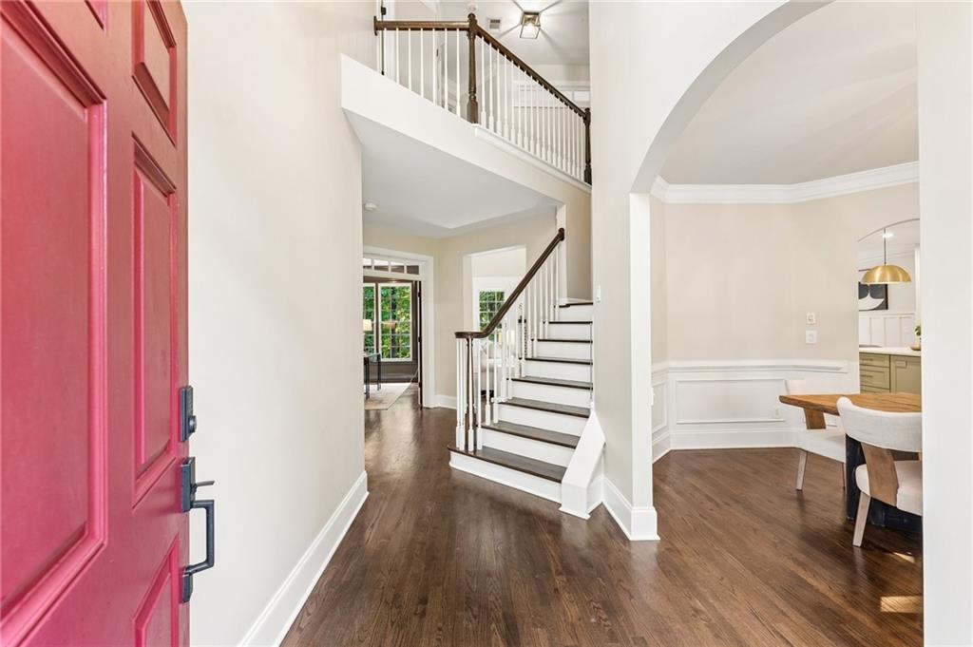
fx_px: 378
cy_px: 324
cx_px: 486
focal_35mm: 14
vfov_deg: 81.1
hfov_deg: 104.3
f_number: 8
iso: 320
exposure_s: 1/6
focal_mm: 14
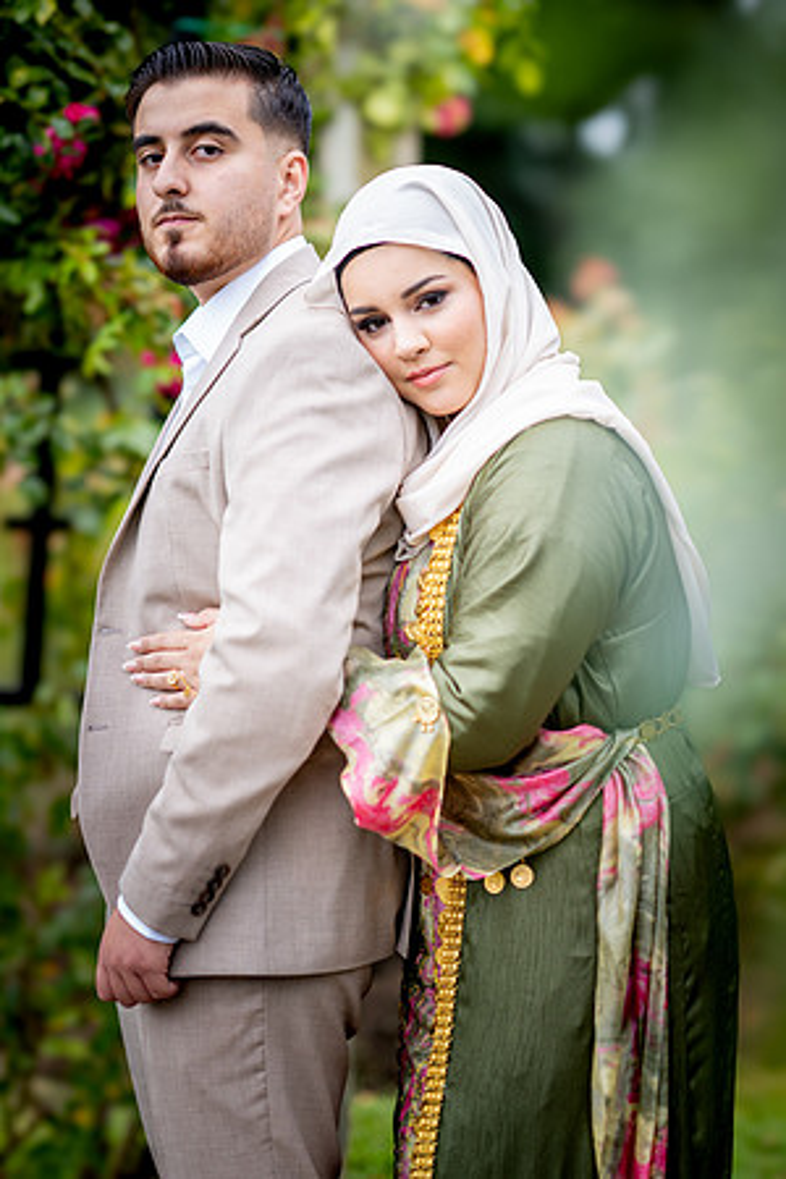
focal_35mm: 85
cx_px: 393
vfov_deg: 23.9
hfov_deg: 16.1
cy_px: 590
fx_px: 2784
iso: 100
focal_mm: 85
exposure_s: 1/1600
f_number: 1.4
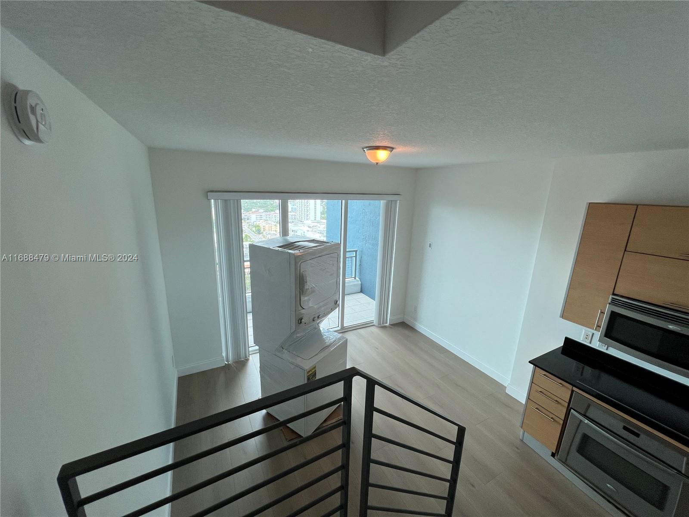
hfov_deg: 106.2
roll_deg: -1.6
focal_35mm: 13
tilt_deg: -13.8
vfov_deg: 89.9
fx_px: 259
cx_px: 344
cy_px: 258
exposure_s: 1/120
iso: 80
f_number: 1.8
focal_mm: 1.57
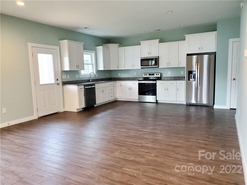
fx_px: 186
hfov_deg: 67.3
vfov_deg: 53.1
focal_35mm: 26
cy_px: 92
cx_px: 124
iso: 400
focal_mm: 4.3
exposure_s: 1/39.1
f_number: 2.4
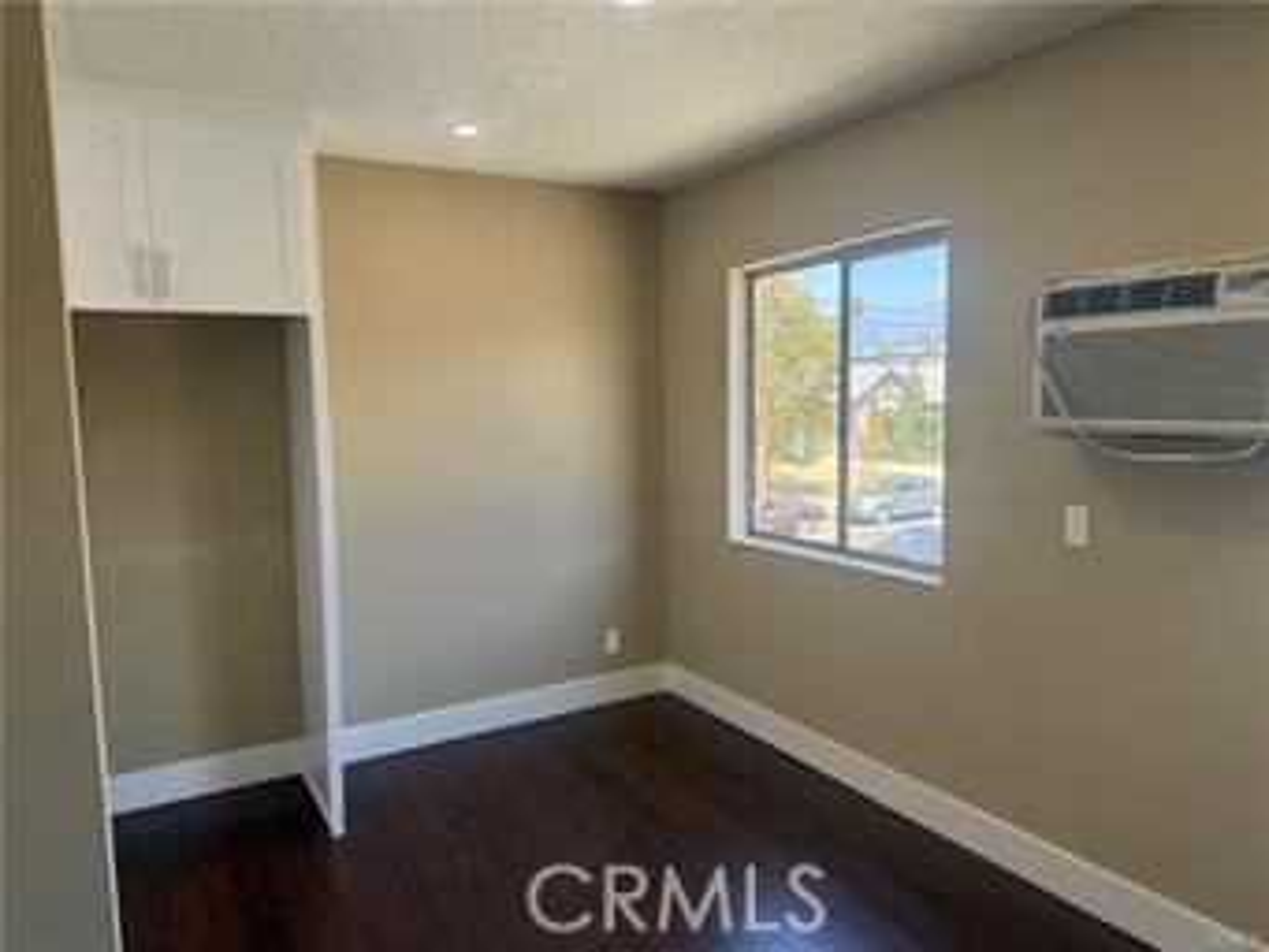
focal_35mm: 24
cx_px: 634
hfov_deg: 71.6
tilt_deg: -2.9
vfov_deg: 56.8
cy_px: 476
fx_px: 880
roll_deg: +0.7
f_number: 1.78
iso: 100
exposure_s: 1/318
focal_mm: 6.76
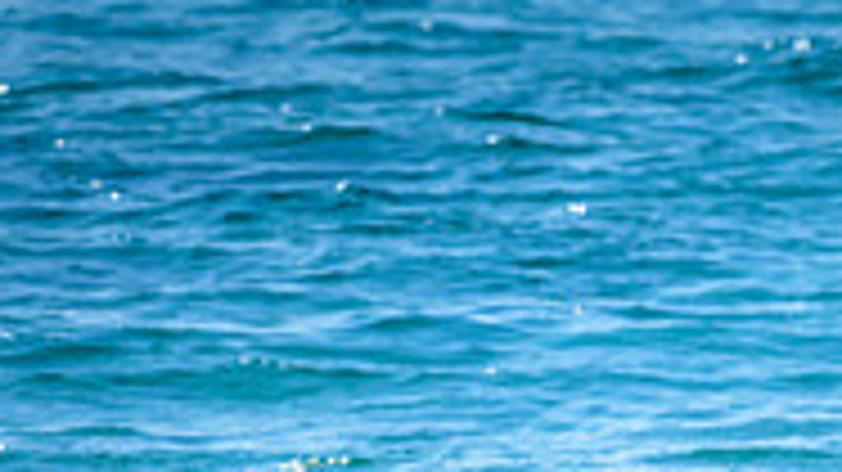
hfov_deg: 0.8
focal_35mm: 2597
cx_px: 847
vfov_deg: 0.5
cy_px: 793
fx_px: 57957
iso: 250
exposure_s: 1/3200
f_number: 6.3
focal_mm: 800
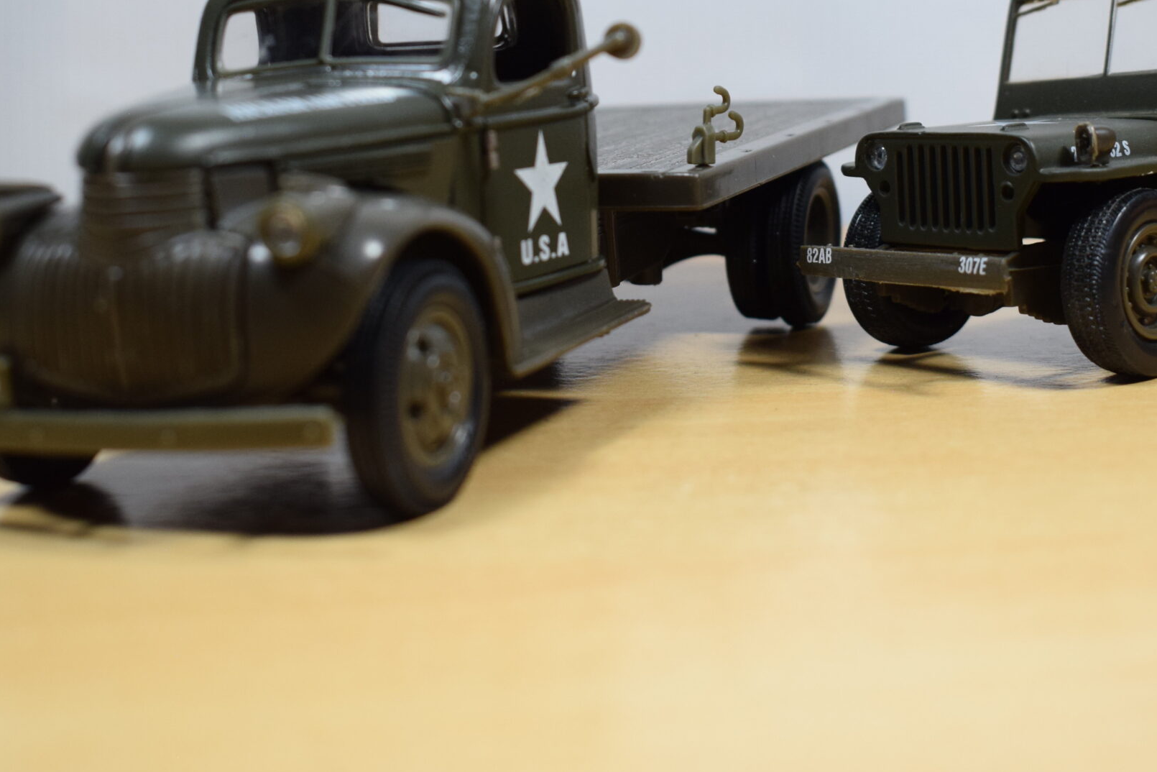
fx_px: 1993
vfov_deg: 21.7
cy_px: 181
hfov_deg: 32.3
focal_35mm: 62
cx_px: 688
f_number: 5
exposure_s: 1/200
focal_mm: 26
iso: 800
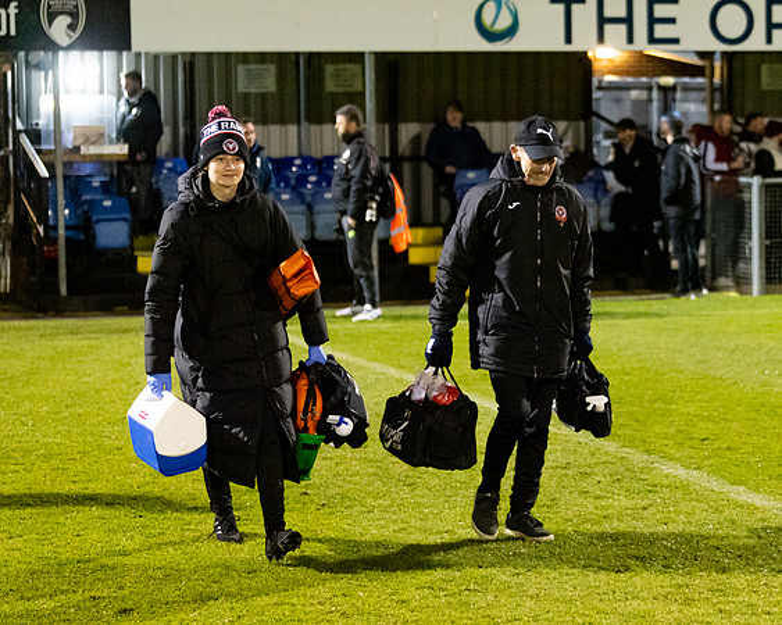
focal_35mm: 93
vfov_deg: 16.5
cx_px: 539
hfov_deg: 20.5
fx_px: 2157
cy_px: 312
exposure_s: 1/500
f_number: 2.8
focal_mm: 72
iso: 8000
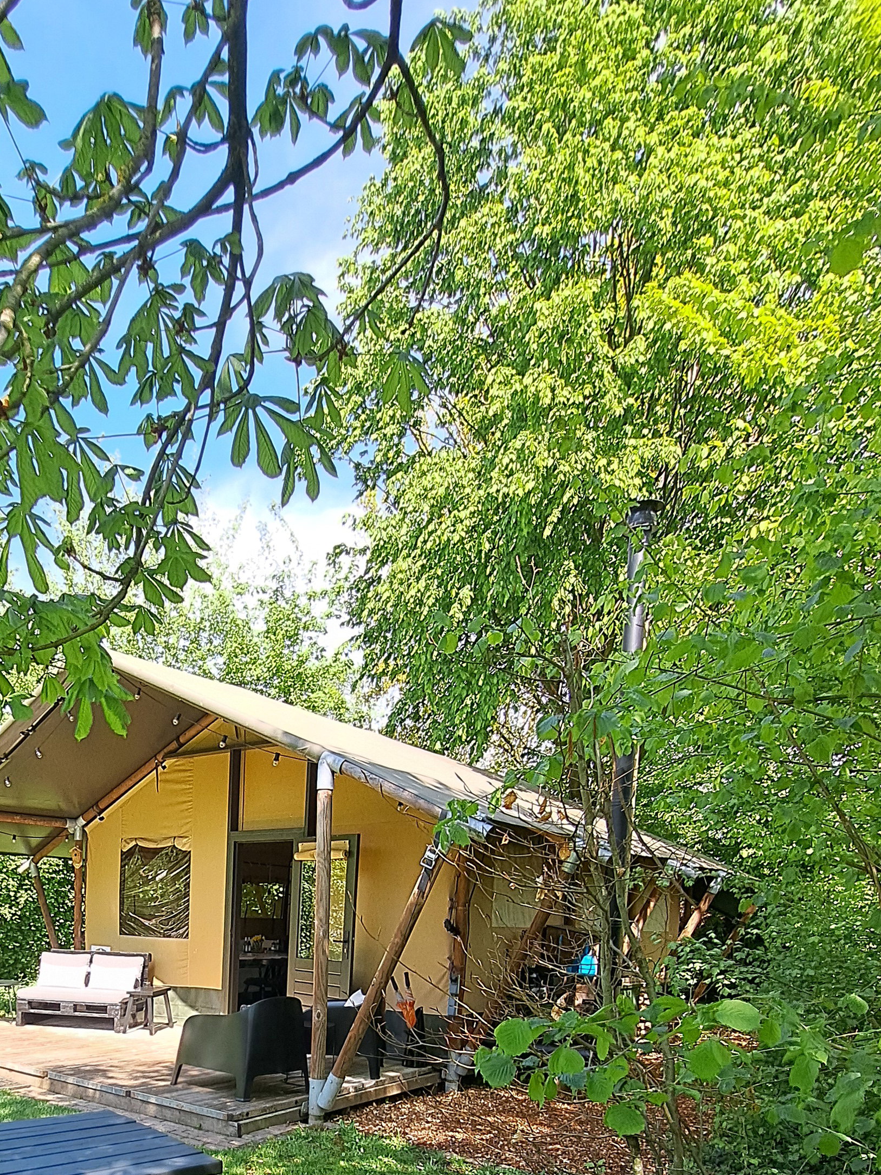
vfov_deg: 61.5
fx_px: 815
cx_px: 218
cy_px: 1036
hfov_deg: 54.1
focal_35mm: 24
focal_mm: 1.74
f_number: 2.2
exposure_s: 1/344
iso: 50
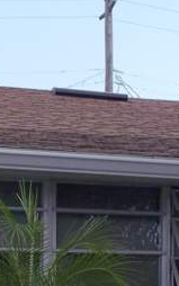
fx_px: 756
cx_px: 113
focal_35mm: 97
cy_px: 335
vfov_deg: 20.2
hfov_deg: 13.5
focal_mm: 4.1
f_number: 3.3
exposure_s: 1/80
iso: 80
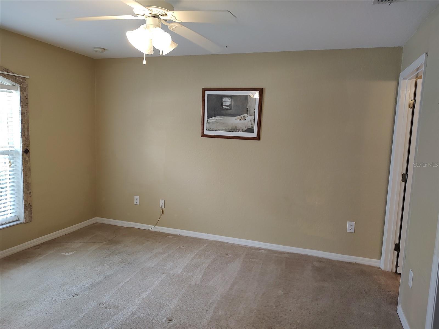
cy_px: 164
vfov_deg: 56.8
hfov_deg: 71.6
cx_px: 220
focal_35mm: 24
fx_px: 304
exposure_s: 1/60
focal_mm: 5.88
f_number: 1.9
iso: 613
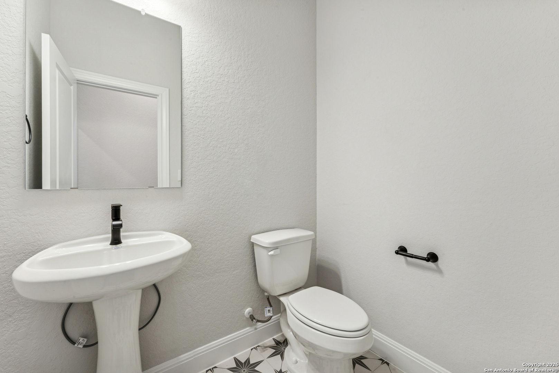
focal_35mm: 15
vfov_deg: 78.9
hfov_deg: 101.9
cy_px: 186
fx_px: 227
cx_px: 280
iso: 100
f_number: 18
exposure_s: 1.3
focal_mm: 14.6
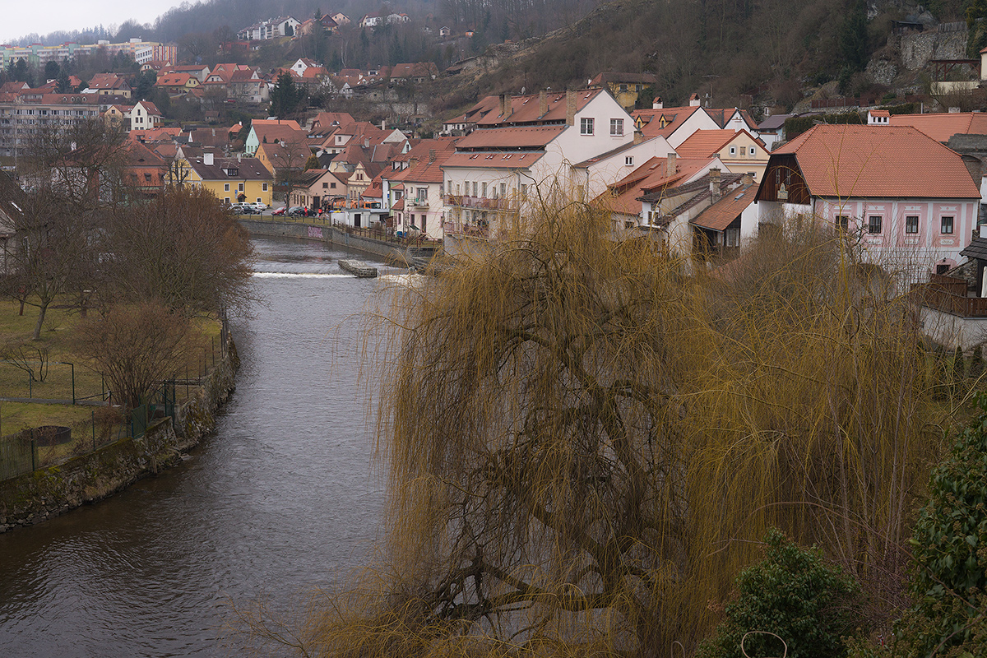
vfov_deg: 27.0
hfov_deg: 39.6
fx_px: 1371
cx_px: 494
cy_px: 329
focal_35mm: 50
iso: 250
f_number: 13
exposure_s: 1/100
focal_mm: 50
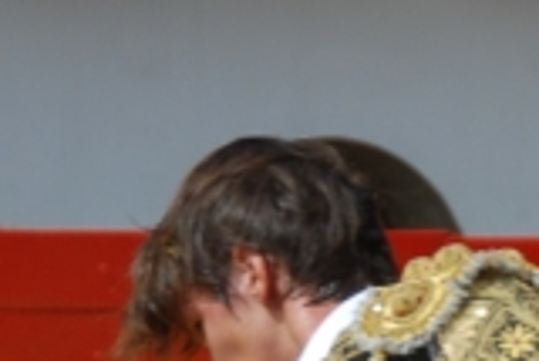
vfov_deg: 1.6
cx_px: 249
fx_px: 12977
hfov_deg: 2.4
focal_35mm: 866
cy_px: 973
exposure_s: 1/250
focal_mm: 90
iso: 100
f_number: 6.7
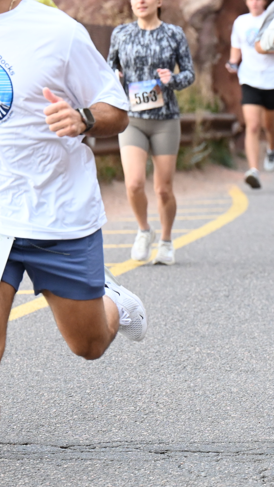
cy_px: 205
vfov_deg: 9.0
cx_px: 448
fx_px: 3100
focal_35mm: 240
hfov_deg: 5.0
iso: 1000
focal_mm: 77
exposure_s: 1/2000
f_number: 2.8
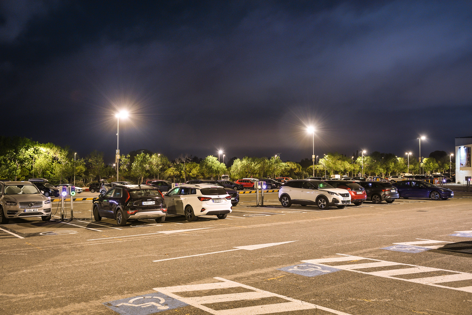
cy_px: 158
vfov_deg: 40.0
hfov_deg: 57.2
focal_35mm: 33
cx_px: 236
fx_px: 433
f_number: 5
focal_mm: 22
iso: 200
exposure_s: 1
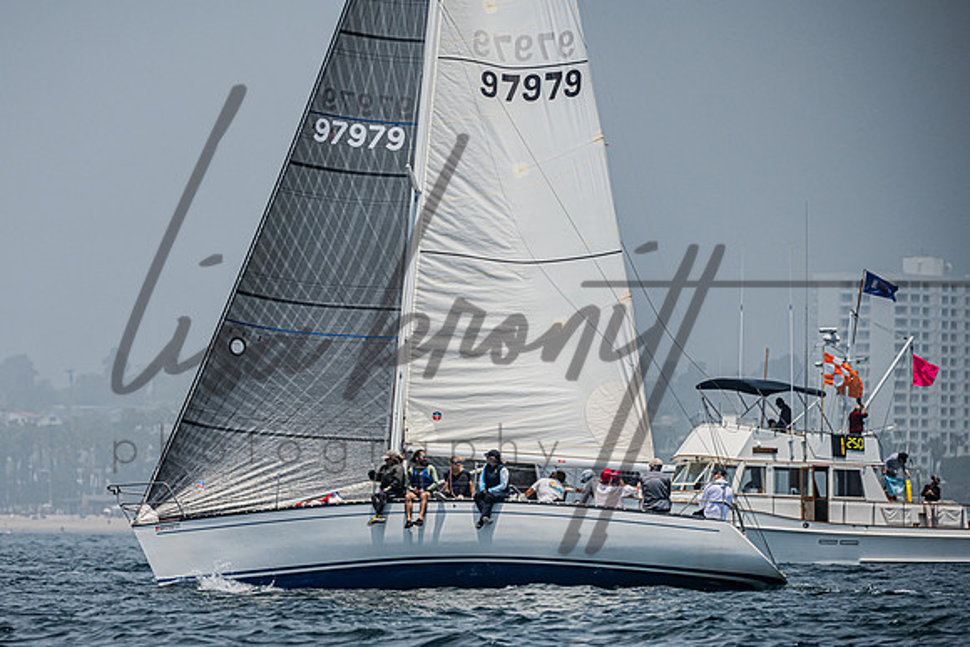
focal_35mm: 381
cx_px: 344
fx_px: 10271
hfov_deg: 5.4
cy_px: 418
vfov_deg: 3.6
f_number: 6.3
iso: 400
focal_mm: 290
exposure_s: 1/5000
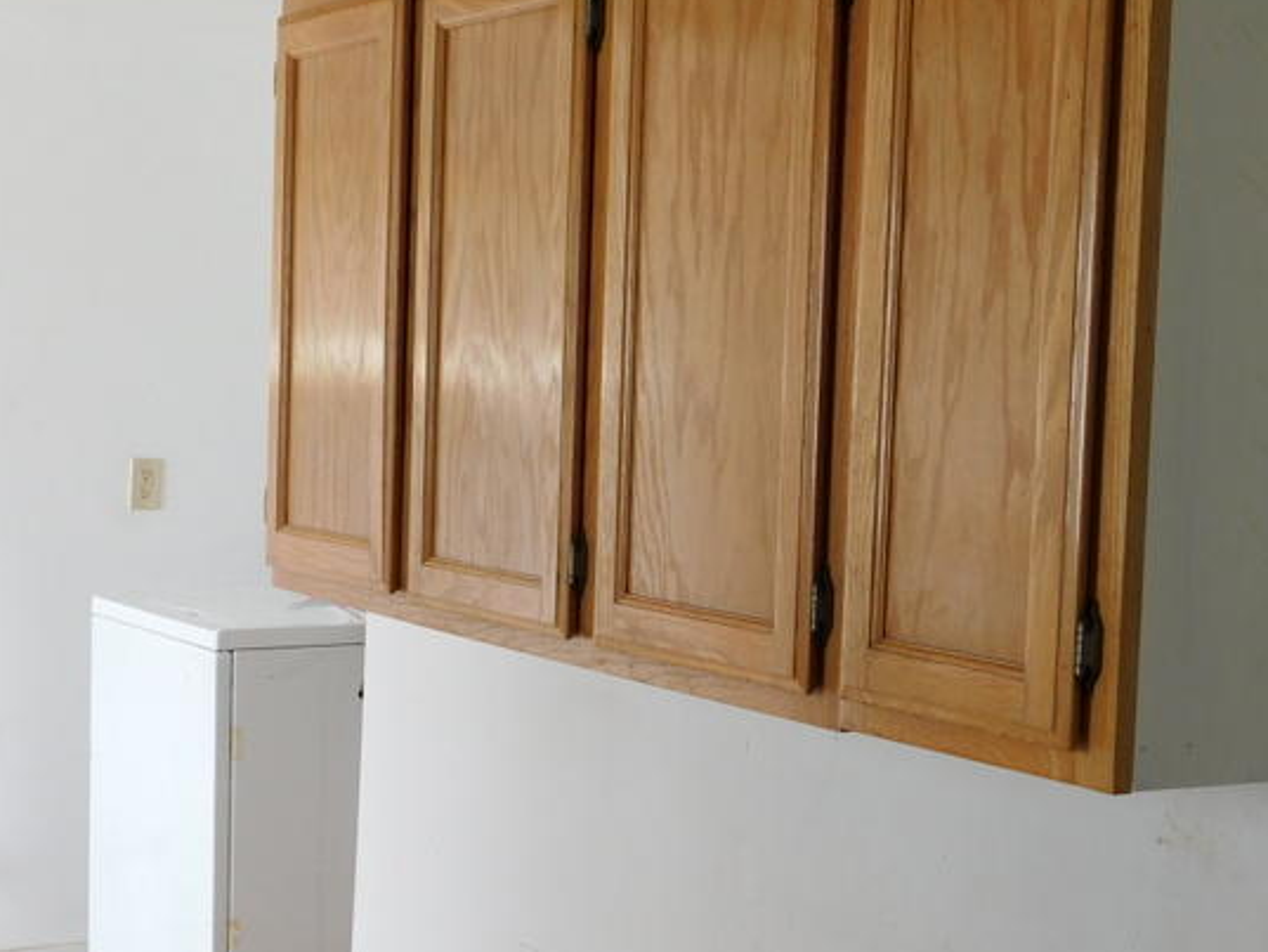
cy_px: 506
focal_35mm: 67
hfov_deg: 28.9
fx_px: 2455
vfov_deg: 21.9
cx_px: 746
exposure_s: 1/50
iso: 125
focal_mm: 8
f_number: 3.7
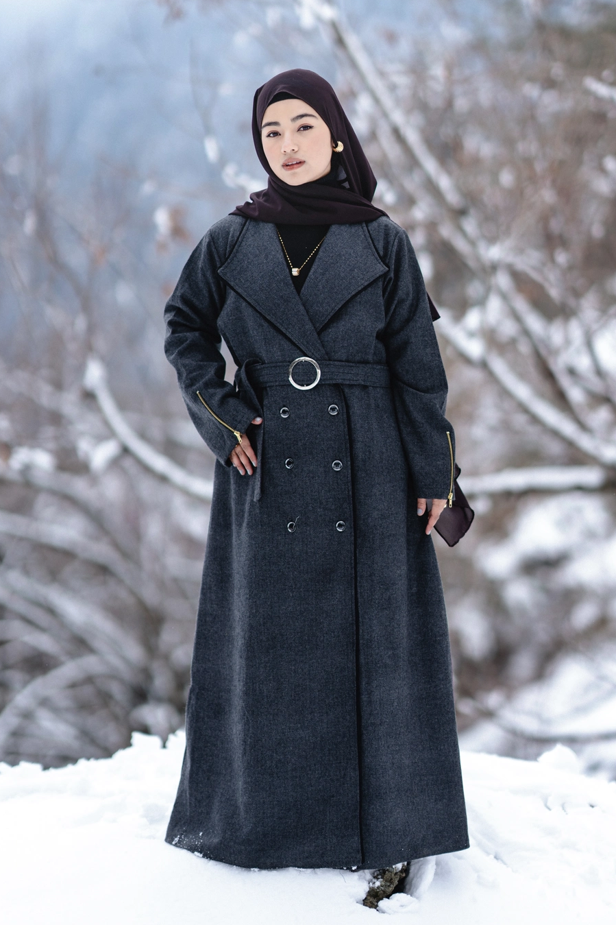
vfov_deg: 19.6
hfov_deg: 13.2
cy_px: 369
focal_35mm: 104
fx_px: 2670
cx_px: 339
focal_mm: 85
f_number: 1.4
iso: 50
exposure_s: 1/1250
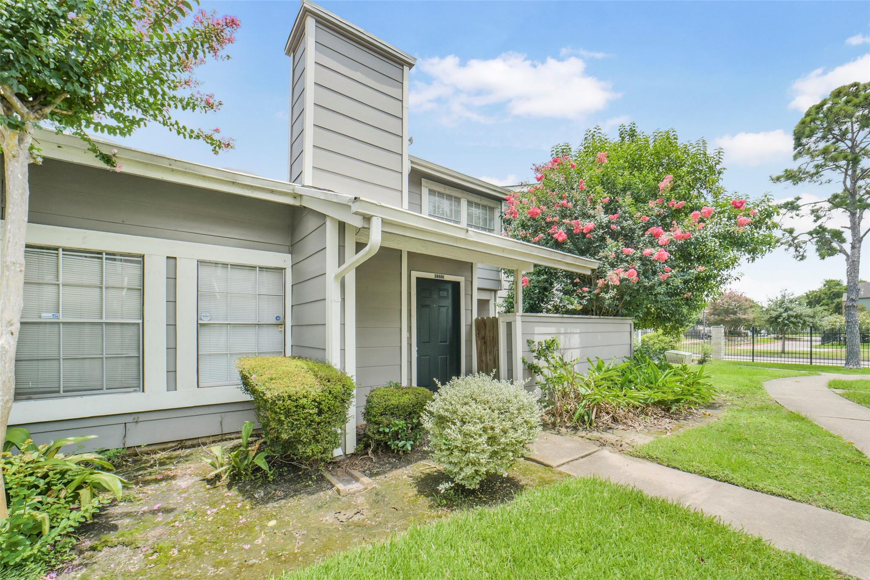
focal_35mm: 14
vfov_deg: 81.2
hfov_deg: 104.2
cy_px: 290
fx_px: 338
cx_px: 435
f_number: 11
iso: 500
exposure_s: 1/400
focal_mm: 14
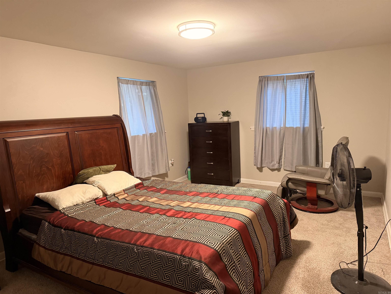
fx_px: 271
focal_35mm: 24
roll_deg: +2.2
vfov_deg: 56.8
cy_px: 147
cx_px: 196
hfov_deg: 71.6
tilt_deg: -8.6
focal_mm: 6.76
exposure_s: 1/60
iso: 500
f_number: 1.78
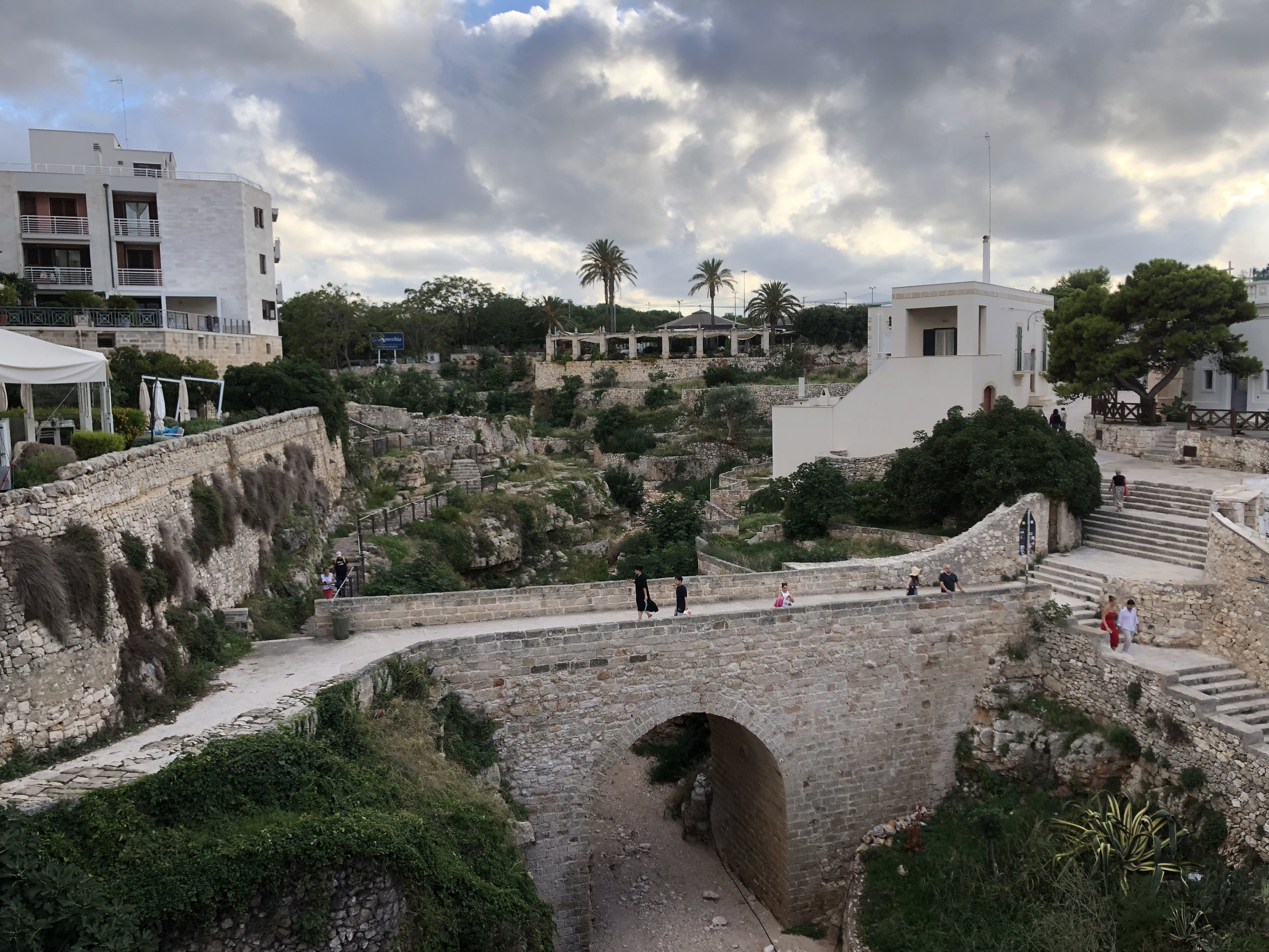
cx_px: 634
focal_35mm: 28
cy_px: 476
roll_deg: +2.0
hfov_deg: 63.4
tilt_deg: -5.8
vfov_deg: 49.7
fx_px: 1026
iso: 20
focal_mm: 4
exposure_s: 1/714
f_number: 1.8
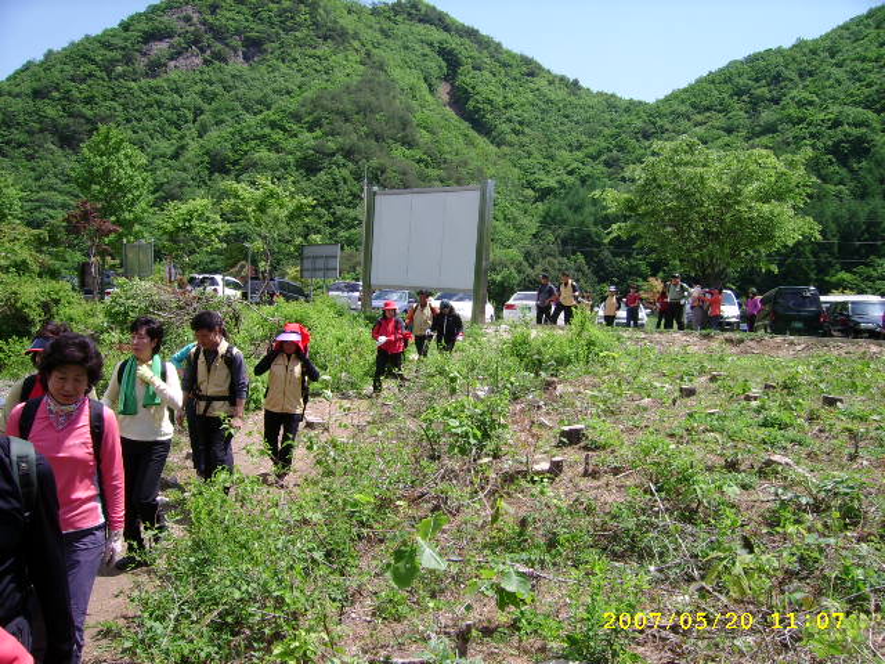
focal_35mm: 35
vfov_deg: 40.7
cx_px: 442
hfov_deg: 52.6
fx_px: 895
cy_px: 332
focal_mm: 5.95
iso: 50
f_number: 5.8
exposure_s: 1/229
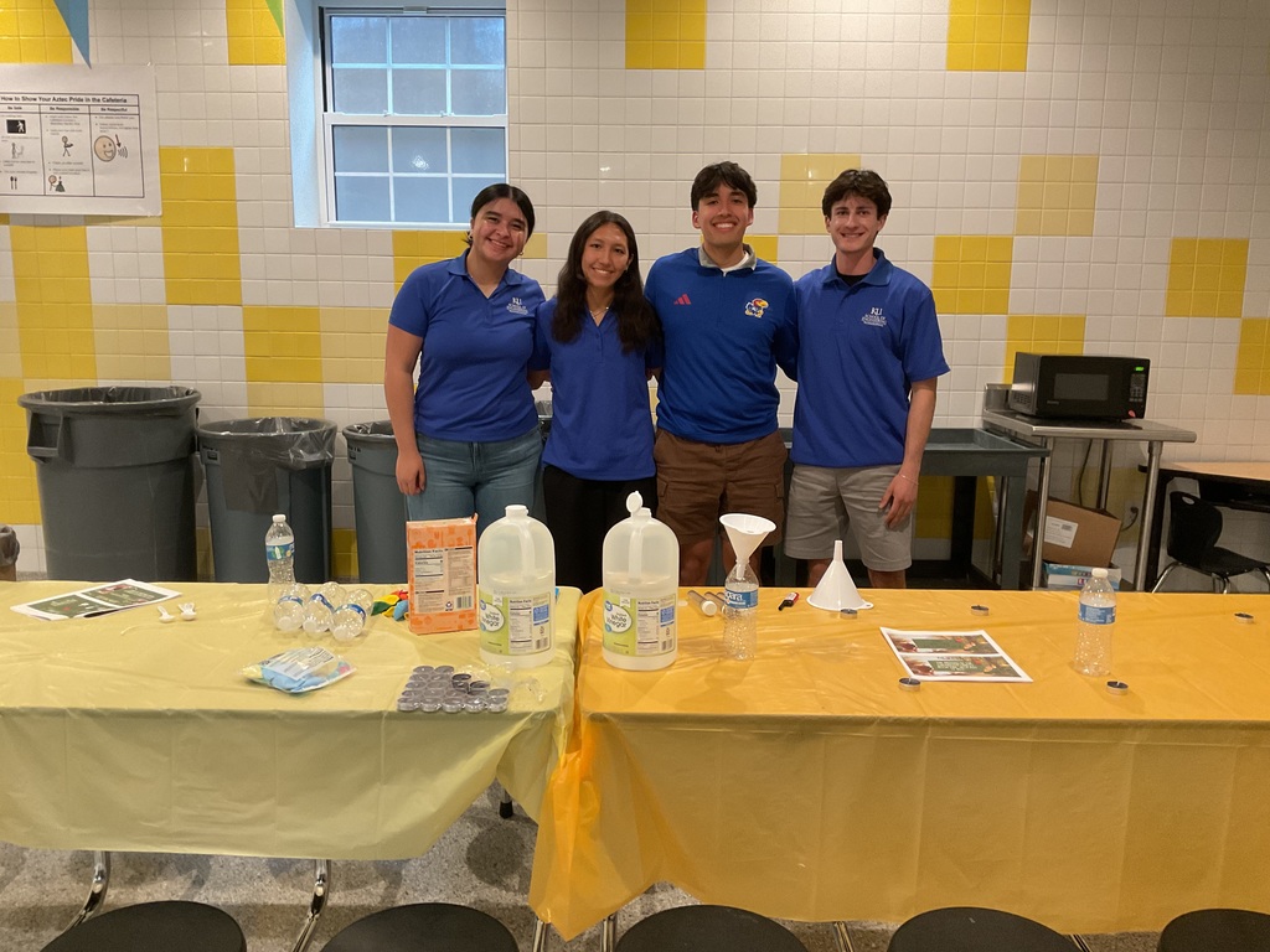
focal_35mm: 29
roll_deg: -0.6
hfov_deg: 61.7
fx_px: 1064
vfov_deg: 48.2
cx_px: 635
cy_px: 476
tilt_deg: -11.1
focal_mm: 3
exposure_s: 1/60
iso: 160
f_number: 1.8
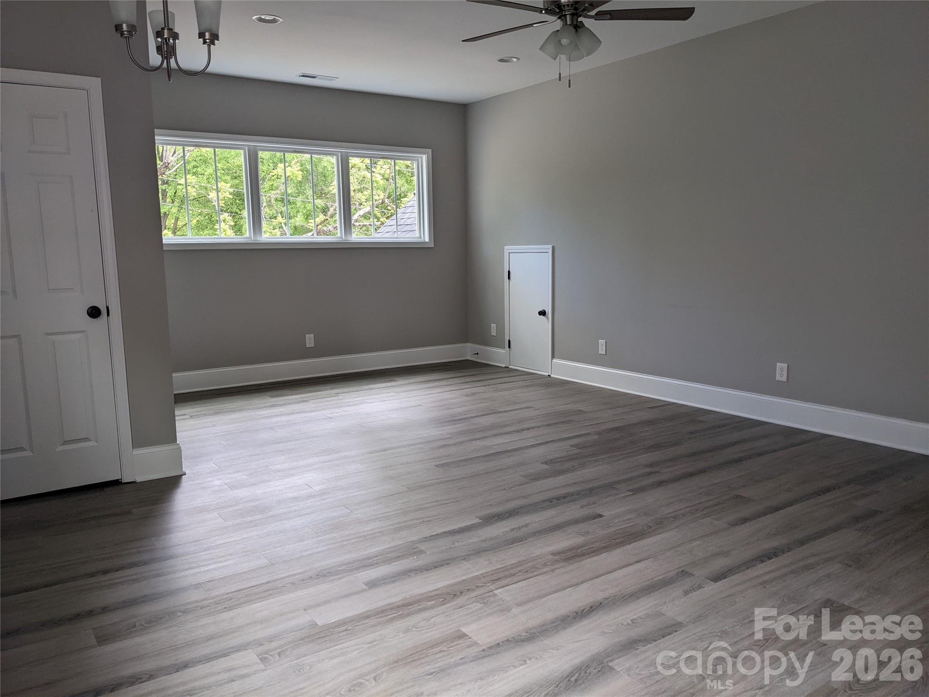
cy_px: 348
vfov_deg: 51.4
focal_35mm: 27
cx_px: 464
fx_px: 725
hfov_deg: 65.3
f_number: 1.73
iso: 44
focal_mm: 4.38
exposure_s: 1/69.4
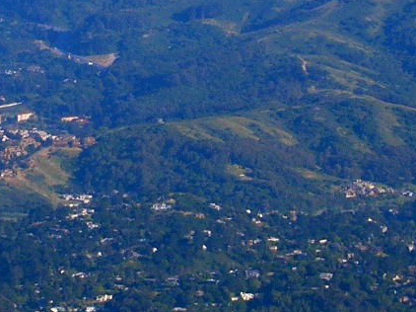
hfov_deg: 5.6
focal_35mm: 355
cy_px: -85
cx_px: -77
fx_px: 4264
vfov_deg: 4.2
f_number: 8.4
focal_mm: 24
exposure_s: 1/320
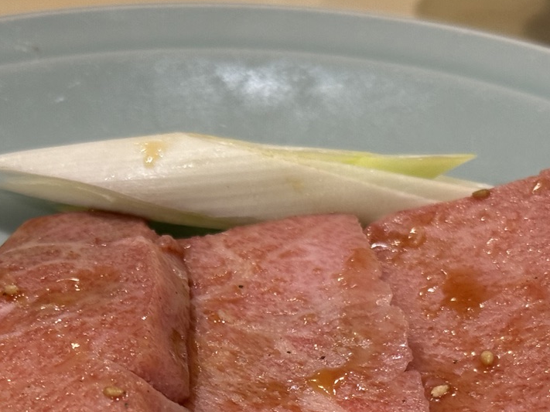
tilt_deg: -37.2
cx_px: 217
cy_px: 427
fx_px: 1716
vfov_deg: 13.5
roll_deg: +1.2
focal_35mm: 108
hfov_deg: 18.2
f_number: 1.78
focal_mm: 6.76
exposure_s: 1/60
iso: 160
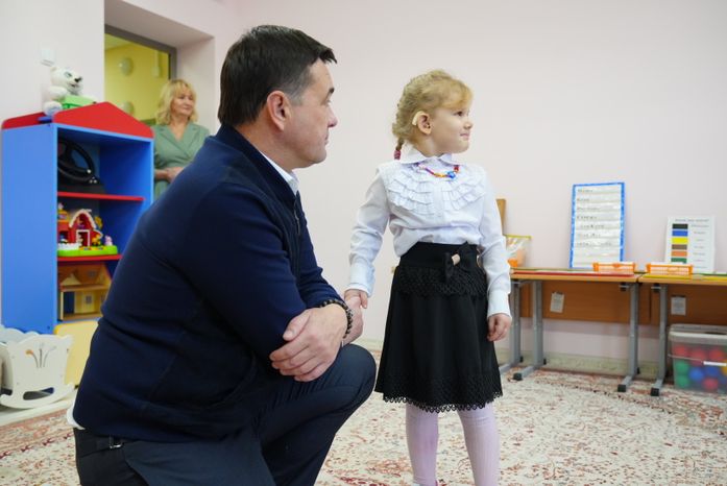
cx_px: 364
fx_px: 627
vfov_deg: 42.4
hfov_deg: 60.2
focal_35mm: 31
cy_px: 243
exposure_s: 1/400
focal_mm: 31
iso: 3200
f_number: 4
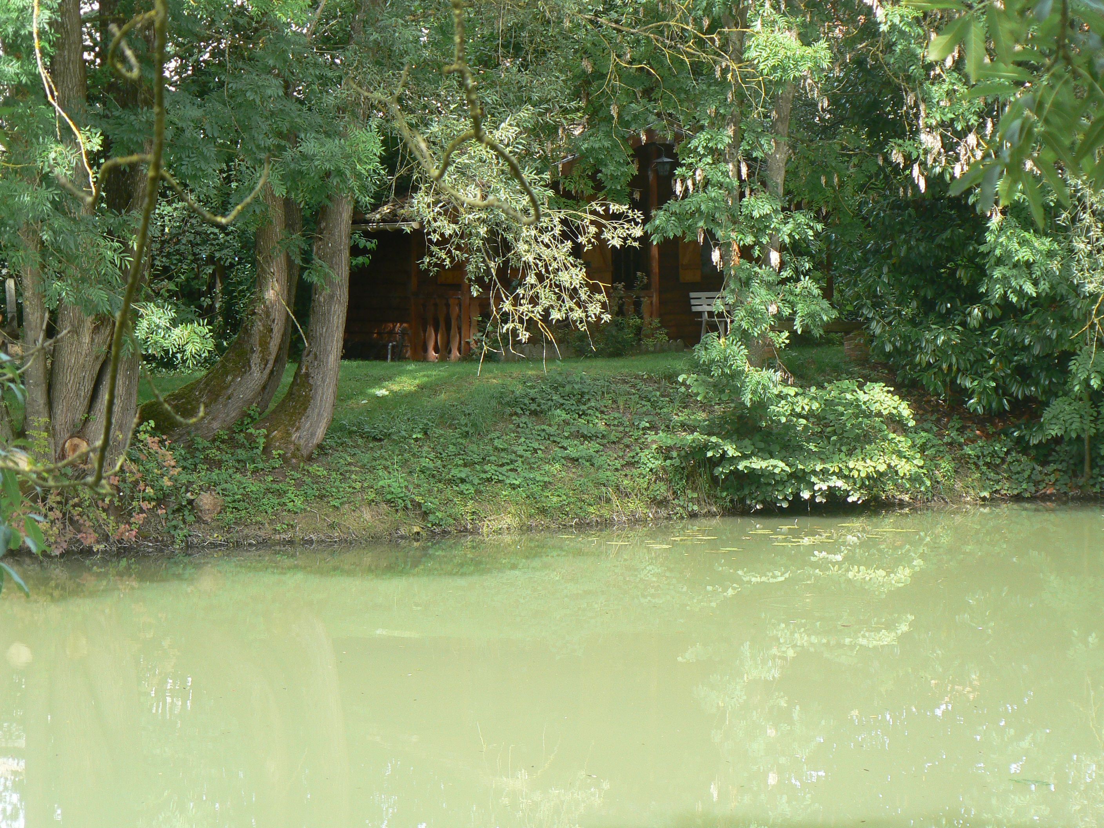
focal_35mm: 106
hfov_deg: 18.5
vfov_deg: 14.0
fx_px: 3381
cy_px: 414
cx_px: 552
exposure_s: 1/125
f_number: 4
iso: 80
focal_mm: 17.7
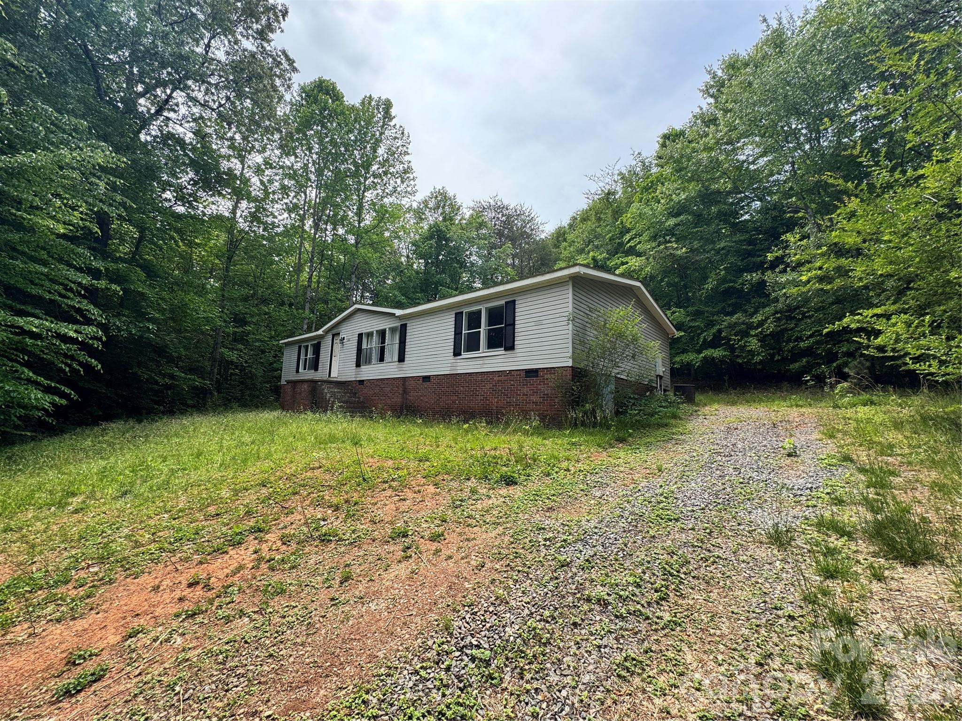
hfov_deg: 102.1
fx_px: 389
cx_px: 481
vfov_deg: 85.7
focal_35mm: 14
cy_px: 360
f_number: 2.2
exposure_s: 1/498
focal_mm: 2.22
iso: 40
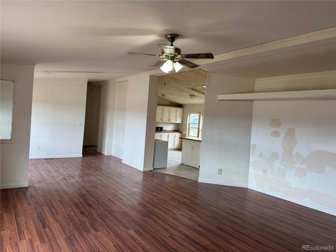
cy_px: 126
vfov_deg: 56.8
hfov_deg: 71.6
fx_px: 233
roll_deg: -4.1
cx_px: 168
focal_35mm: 24
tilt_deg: -1.5
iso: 125
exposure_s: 1/120
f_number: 1.78
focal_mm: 6.76
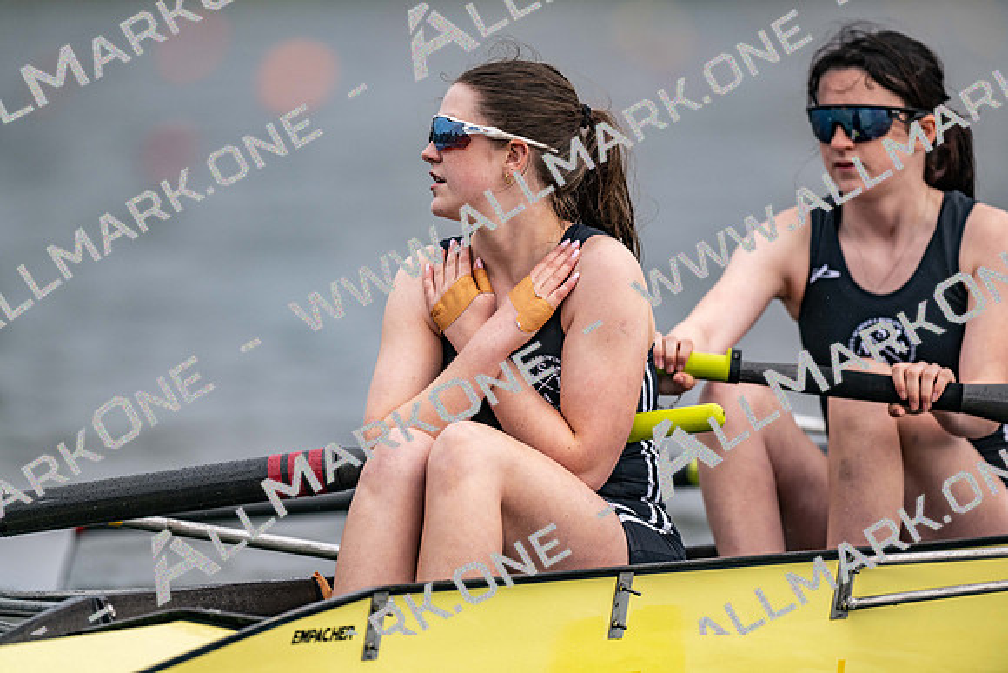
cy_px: 336
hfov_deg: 3.4
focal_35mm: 600
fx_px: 16803
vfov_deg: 2.3
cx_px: 504
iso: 500
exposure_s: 1/2500
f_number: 4
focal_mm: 600
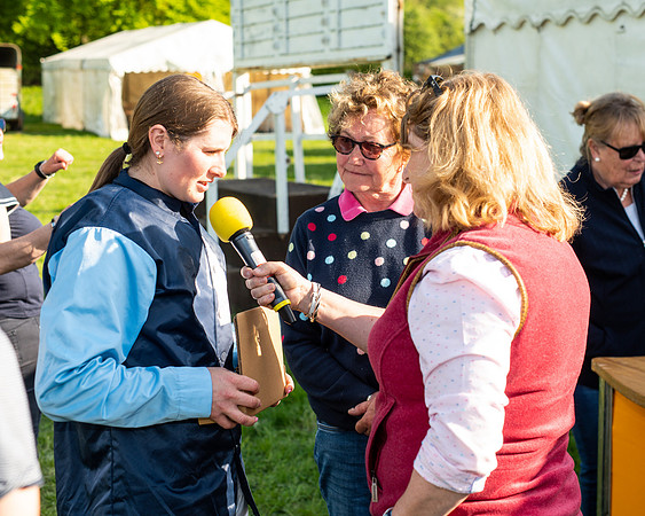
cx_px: 345
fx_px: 1076
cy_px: 258
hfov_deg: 33.4
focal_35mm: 56
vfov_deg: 26.9
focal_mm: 50
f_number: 5
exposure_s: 1/640
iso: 200
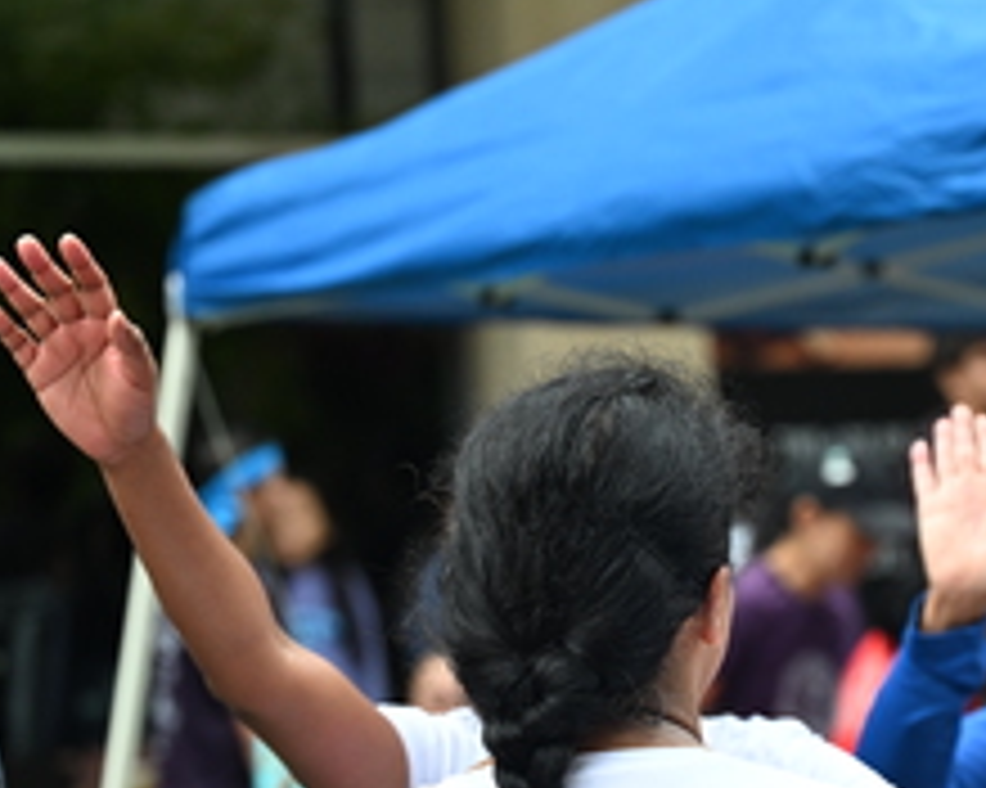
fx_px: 4813
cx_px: 833
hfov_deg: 11.6
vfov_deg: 9.3
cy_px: 763
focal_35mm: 165
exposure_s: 1/2000
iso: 640
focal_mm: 70
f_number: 2.8
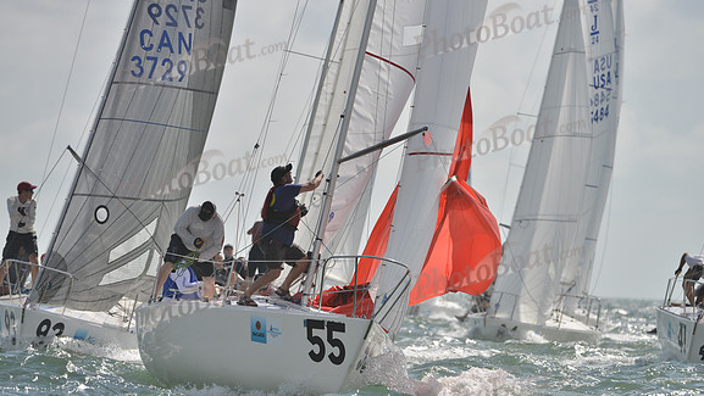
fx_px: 6685
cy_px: 221
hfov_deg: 6.0
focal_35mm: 358
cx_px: 351
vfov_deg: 3.4
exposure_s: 1/2500
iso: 280
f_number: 5.6
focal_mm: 340
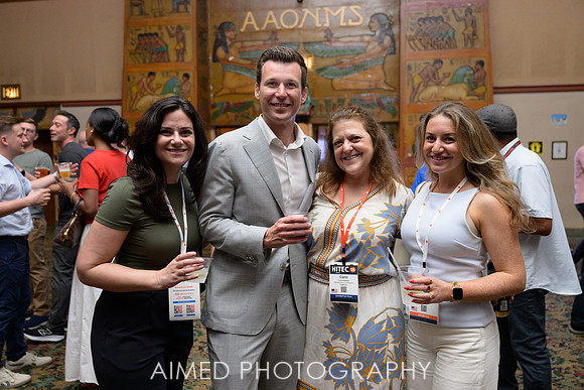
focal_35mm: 30
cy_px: 195
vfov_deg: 43.0
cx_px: 292
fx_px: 495
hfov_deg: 61.1
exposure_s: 1/200
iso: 2000
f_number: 3.2
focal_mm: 30.5
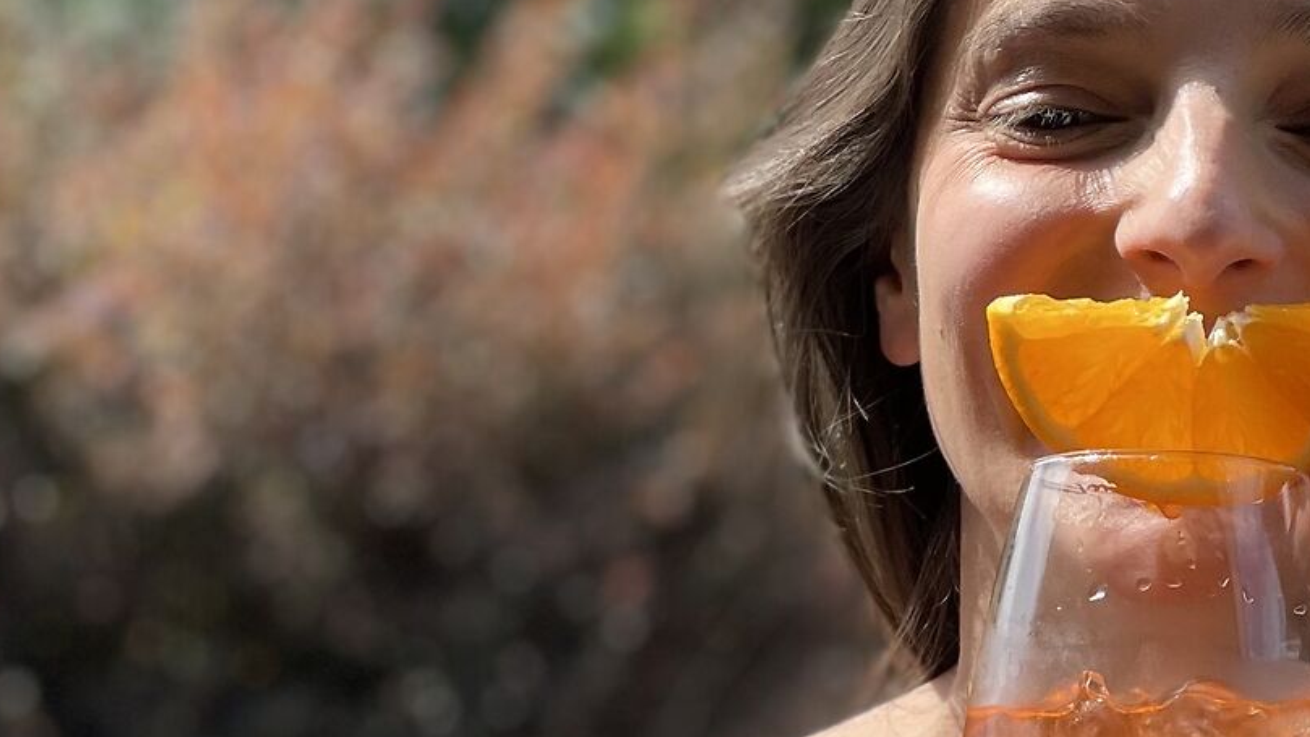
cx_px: 1122
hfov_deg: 12.7
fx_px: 5835
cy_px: 810
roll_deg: +0.4
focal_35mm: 168
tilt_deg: -1.9
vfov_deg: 7.2
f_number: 2
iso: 25
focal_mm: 6
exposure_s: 1/494
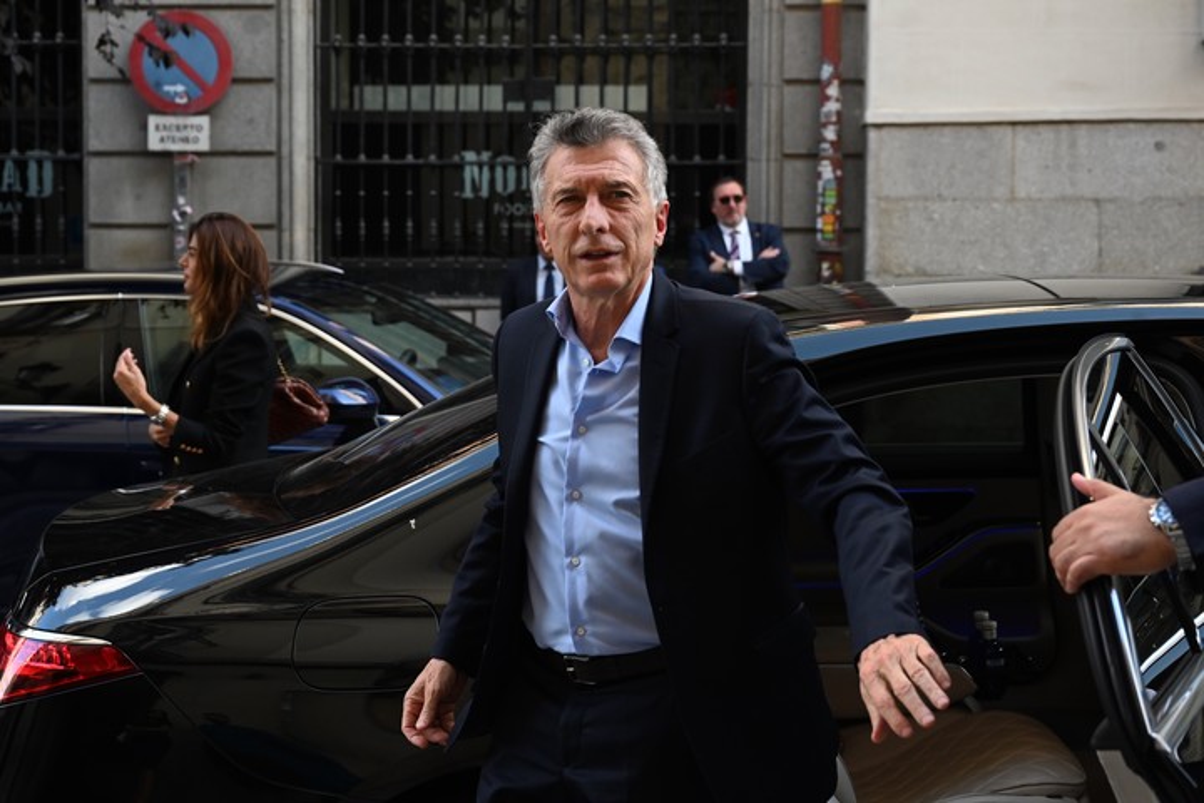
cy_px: 402
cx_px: 602
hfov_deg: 49.6
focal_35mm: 39
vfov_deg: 34.2
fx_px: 1304
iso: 1000
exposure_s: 1/800
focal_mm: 39
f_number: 3.5
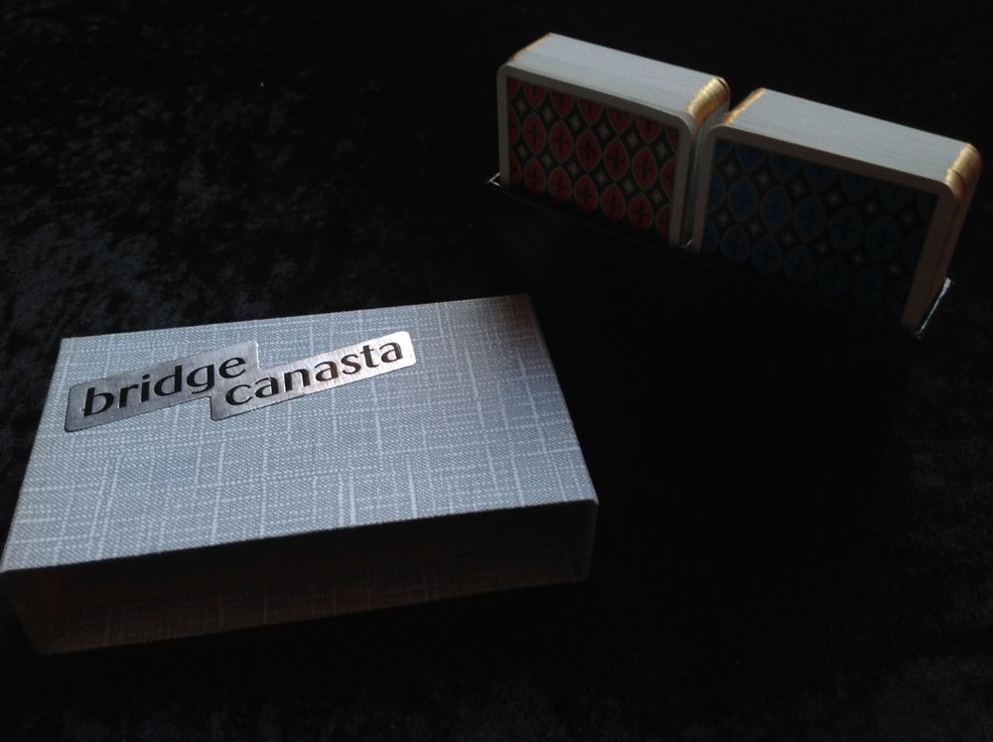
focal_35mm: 35
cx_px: 496
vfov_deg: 40.6
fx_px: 1003
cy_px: 371
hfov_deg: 52.7
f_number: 2.4
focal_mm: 4.28
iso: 50
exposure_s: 1/20
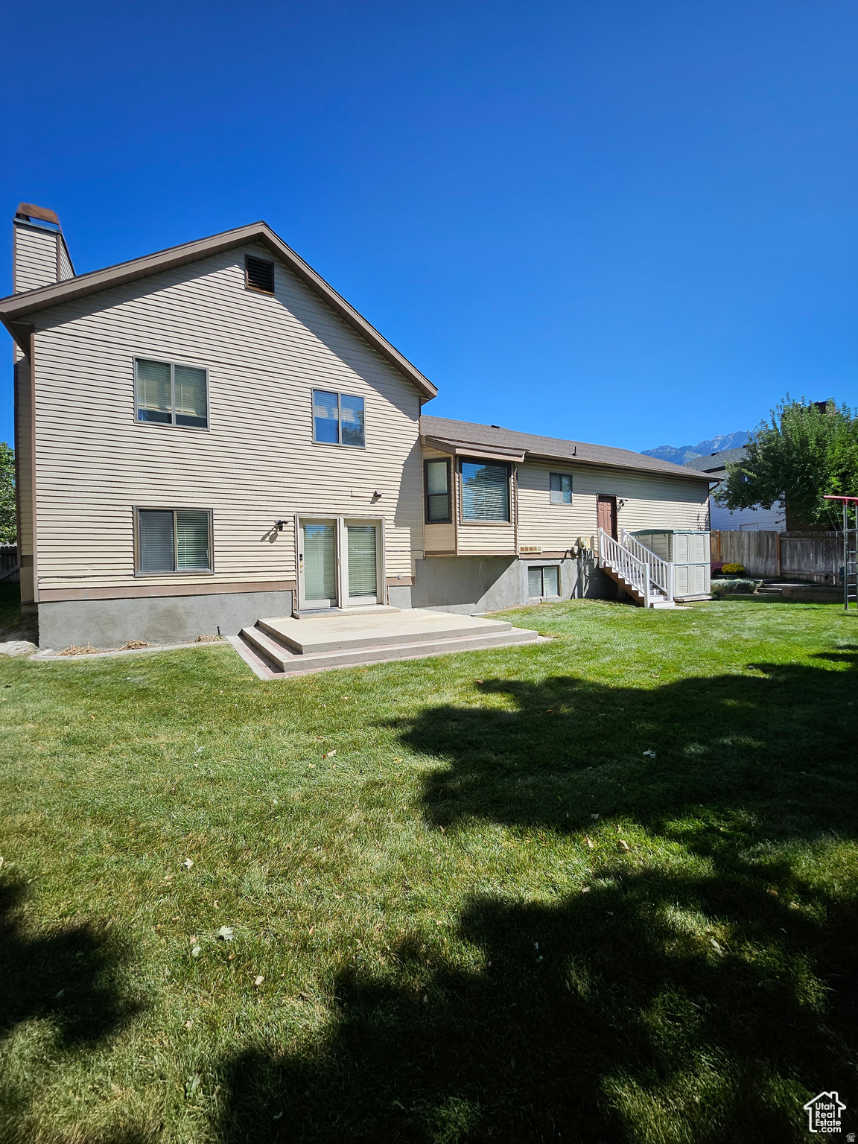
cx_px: 429
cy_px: 572
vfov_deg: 106.2
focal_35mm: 13
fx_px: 430
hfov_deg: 89.9
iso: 32
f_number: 2.2
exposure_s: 1/1126
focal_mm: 1.74
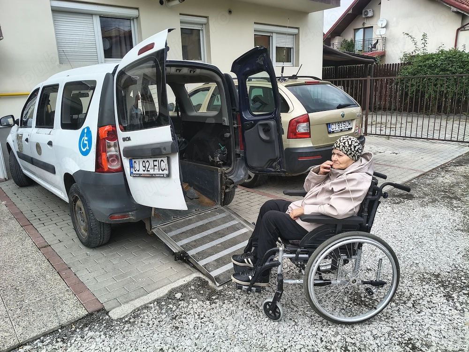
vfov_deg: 53.1
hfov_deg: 67.3
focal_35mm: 26
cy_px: 176
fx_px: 352
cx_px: 234
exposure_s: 1/492
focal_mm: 4.81
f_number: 1.8
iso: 101
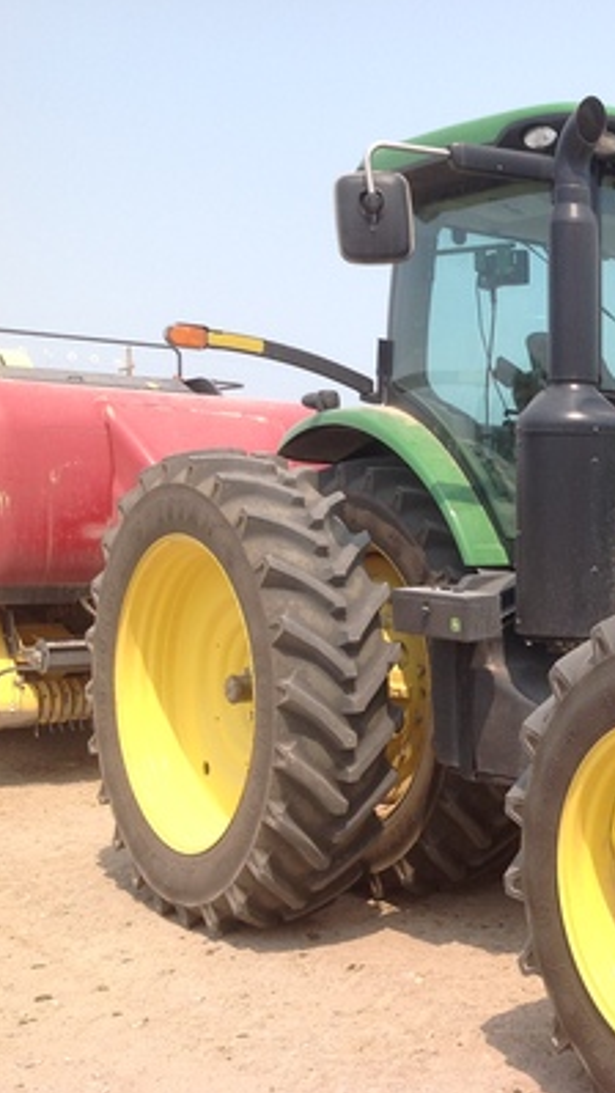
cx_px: 700
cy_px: 552
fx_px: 1507
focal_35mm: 52
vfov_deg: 39.9
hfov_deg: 21.7
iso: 80
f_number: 2.4
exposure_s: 1/1439
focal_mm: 4.28
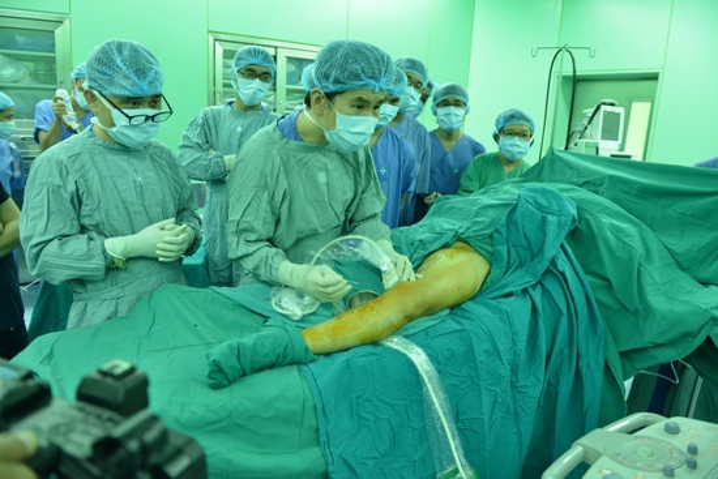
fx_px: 798
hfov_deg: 48.4
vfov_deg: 33.4
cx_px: 359
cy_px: 240
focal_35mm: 40
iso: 1250
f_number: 3.2
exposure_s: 1/80
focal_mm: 40
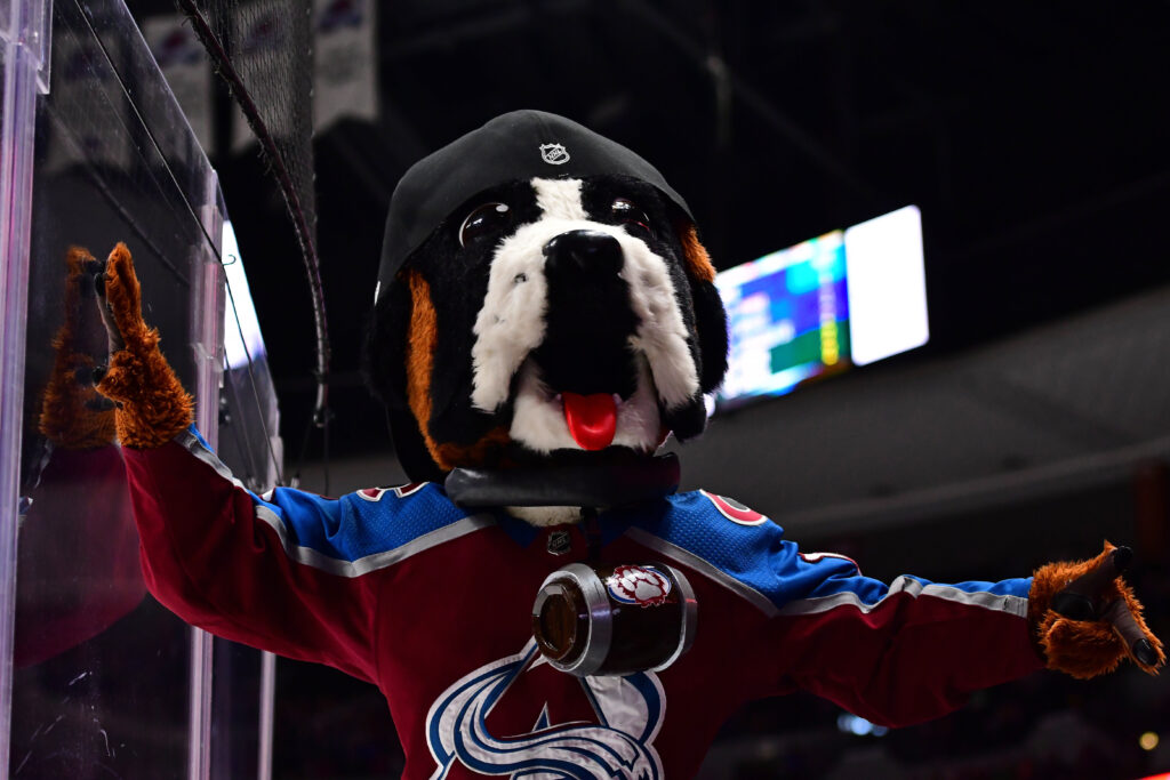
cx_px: 585
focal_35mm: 105
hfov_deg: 19.5
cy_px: 390
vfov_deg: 13.0
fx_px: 3413
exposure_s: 1/1600
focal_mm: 70
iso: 2500
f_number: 3.2
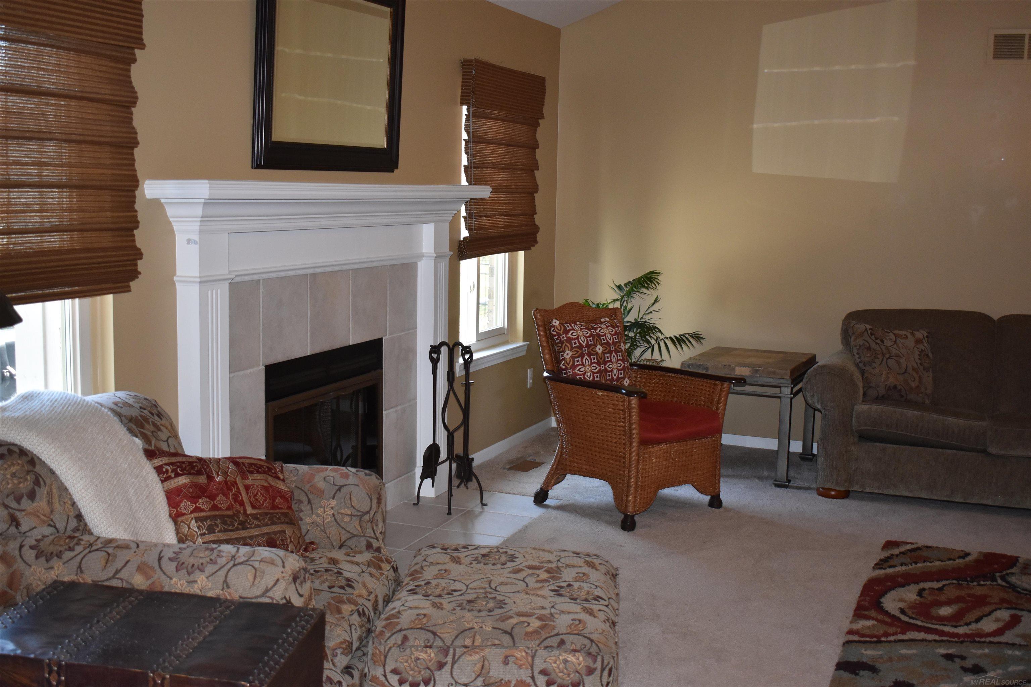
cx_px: 516
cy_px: 344
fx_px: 1160
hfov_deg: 47.9
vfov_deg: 33.0
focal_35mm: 40
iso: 1100
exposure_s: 1/125
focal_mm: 27
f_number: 4
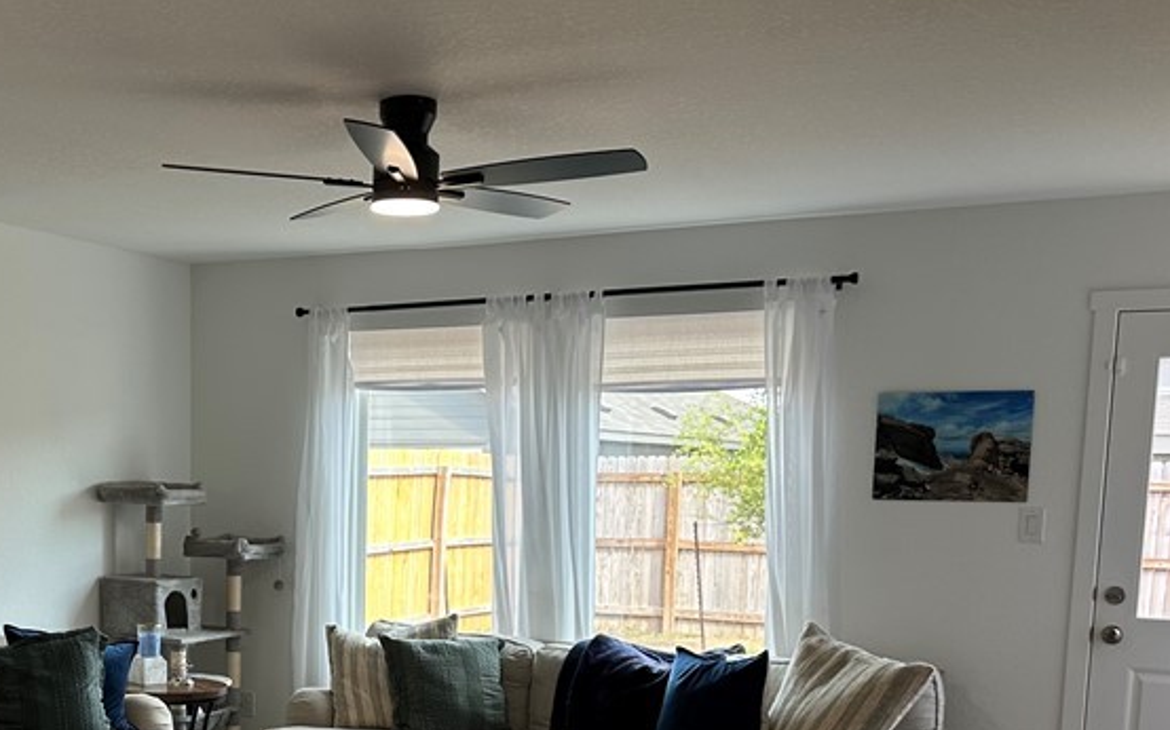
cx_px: 308
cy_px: 673
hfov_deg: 41.5
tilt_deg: -7.2
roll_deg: -1.1
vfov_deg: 26.4
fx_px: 1498
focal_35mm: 47
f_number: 1.78
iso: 100
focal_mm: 6.86
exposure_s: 1/130
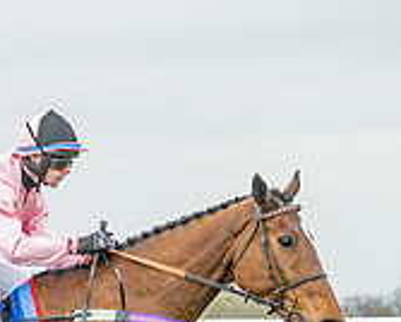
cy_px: 578
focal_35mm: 324
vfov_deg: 4.7
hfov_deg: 5.8
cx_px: -503
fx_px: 3850
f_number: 4
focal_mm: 48
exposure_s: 1/1600
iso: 800
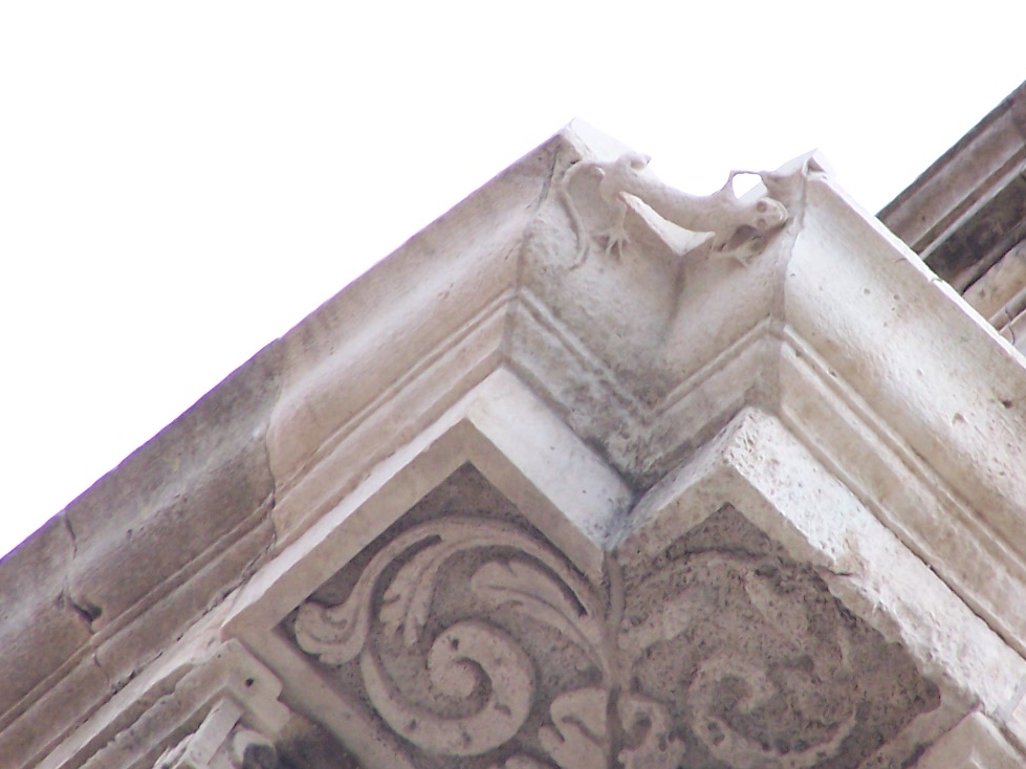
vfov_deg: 2.3
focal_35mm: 643
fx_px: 19056
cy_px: 264
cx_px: 651
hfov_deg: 3.1
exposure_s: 1/350
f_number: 3.7
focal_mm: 63
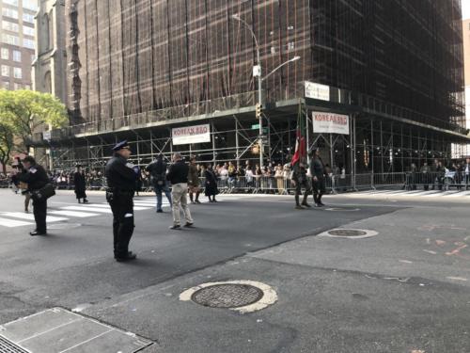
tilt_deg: -0.5
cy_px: 176
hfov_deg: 63.4
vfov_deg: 49.7
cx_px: 235
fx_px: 380
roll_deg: +2.2
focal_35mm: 28
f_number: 1.8
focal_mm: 3.99
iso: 20
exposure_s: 1/178
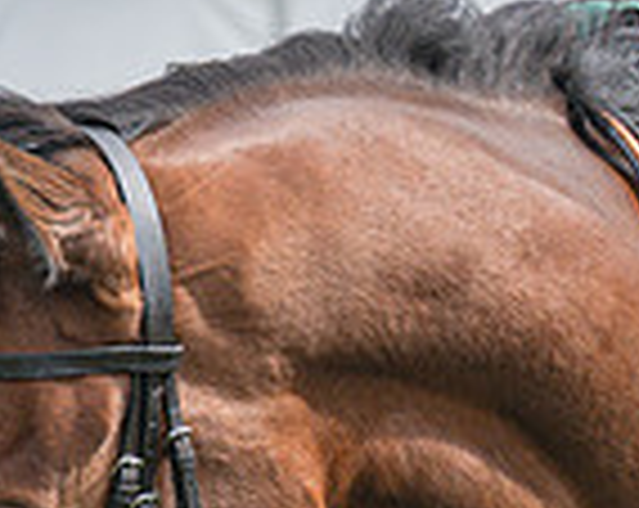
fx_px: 13287
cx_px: 1129
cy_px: 615
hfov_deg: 2.7
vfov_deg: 2.2
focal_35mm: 704
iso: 400
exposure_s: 1/1000
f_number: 5
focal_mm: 97
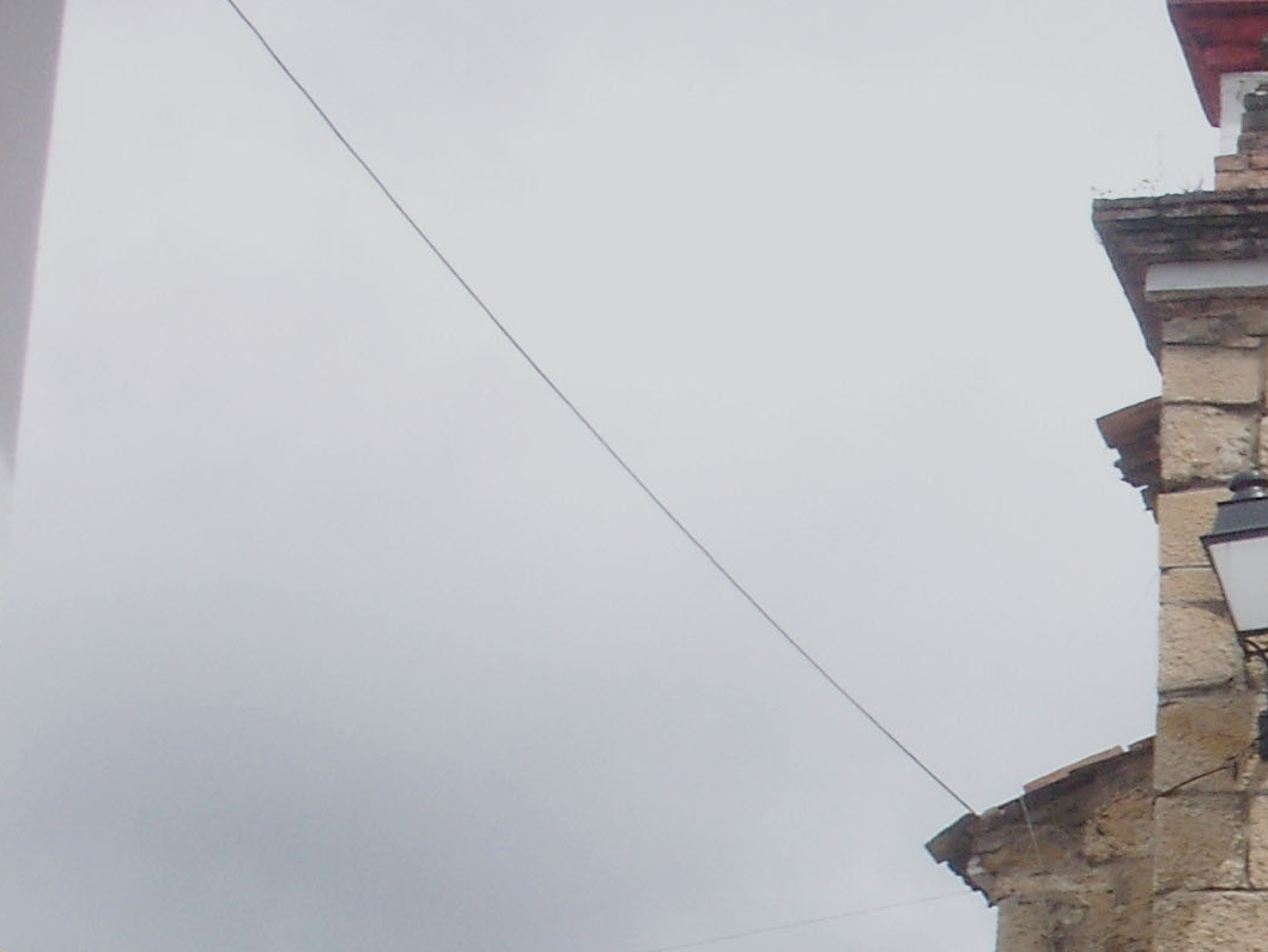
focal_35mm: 114
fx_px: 4177
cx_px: 1912
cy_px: 1050
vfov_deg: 12.8
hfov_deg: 15.8
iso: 50
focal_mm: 7.7
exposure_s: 1/160
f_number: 7.1
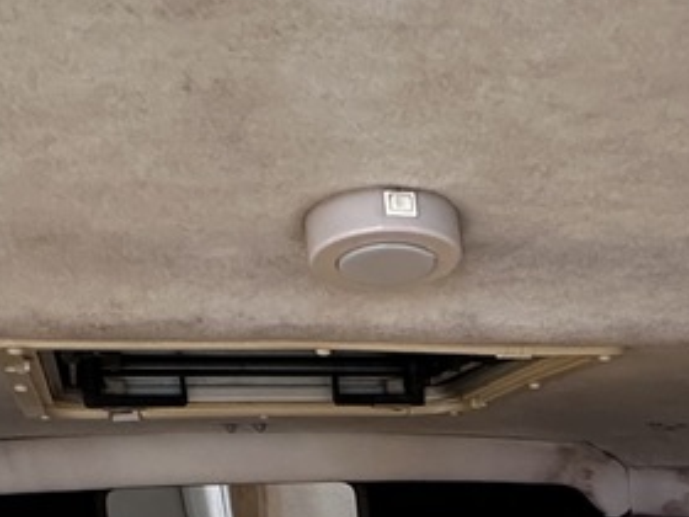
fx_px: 1194
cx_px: 564
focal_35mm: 60
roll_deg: +1.4
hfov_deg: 31.3
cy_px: 911
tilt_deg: -20.6
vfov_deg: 19.1
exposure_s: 1/90
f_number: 2.2
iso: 320
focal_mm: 2.22
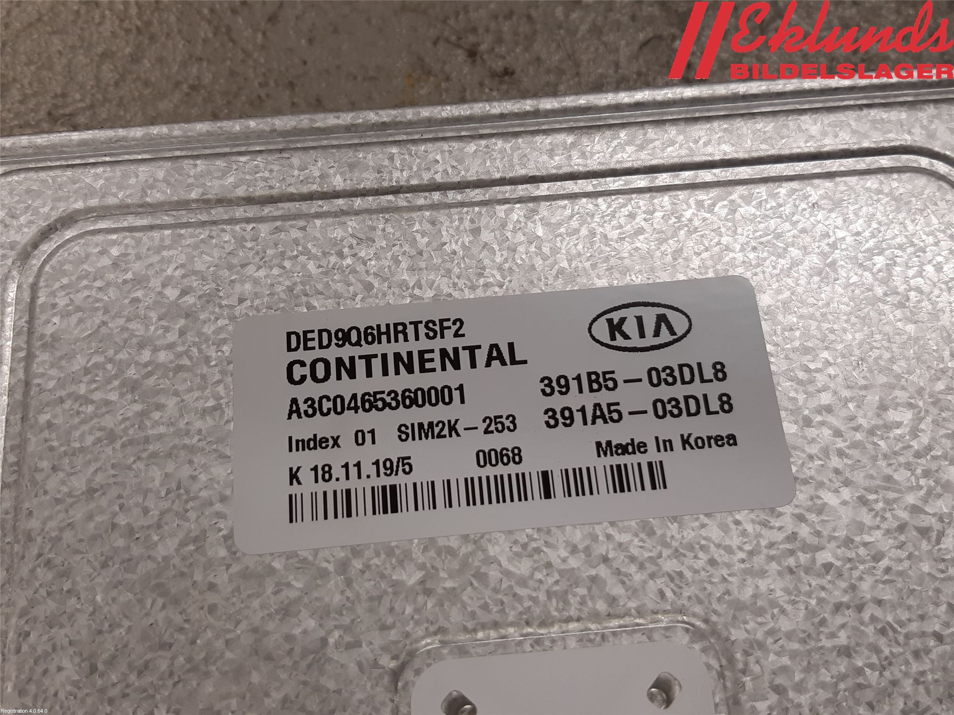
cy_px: 358
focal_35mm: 26
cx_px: 477
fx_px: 717
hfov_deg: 67.3
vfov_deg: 53.1
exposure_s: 1/100
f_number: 1.7
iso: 50
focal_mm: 3.93
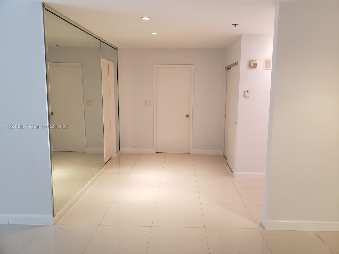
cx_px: 170
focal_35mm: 26
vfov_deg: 53.1
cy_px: 127
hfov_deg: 67.3
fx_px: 255
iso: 200
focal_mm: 4.3
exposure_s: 1/60
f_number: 1.5
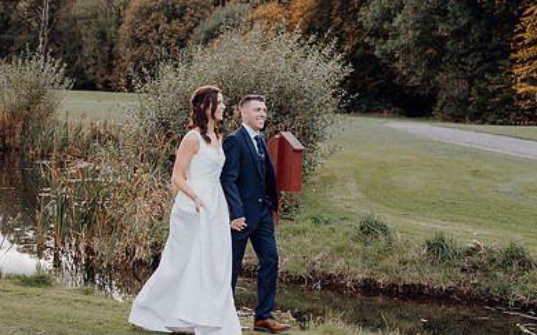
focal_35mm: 73
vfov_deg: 17.8
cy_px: 143
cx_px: 192
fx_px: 1068
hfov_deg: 28.1
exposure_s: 1/200
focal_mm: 48
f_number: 3.5
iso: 200
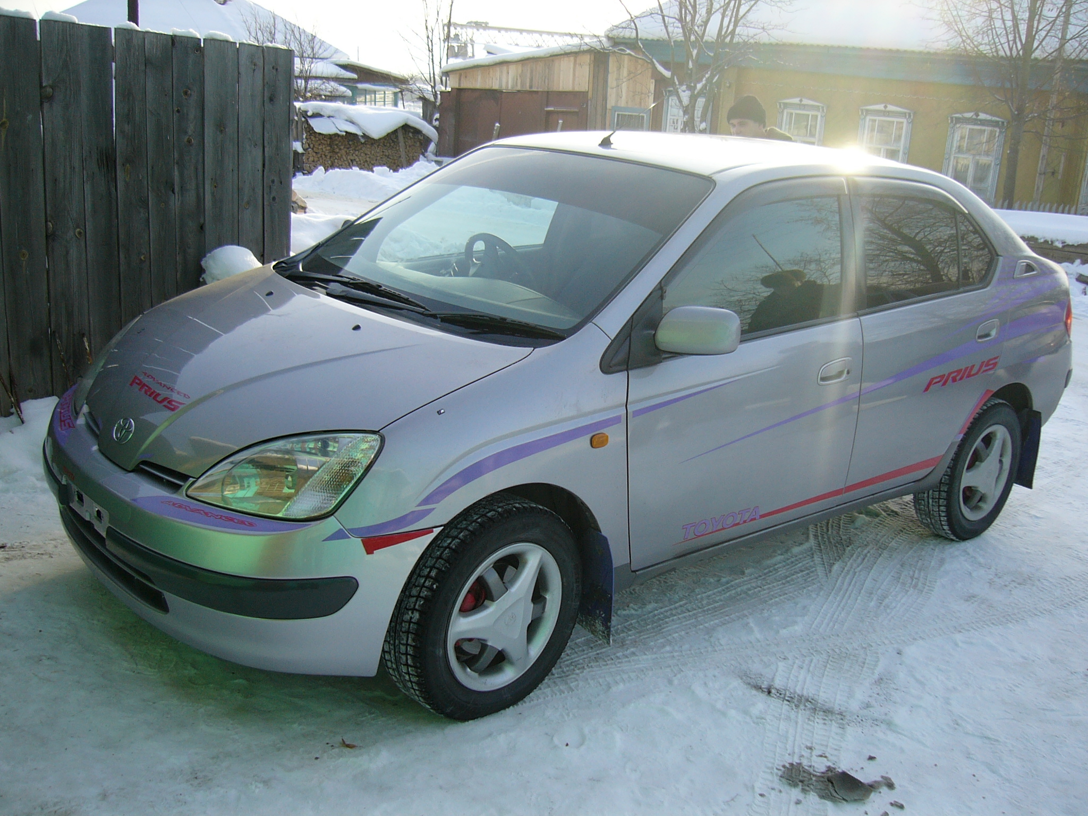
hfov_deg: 52.6
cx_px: 544
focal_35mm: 35
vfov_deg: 40.7
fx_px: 1100
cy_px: 408
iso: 50
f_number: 2.8
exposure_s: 1/400
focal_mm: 5.8
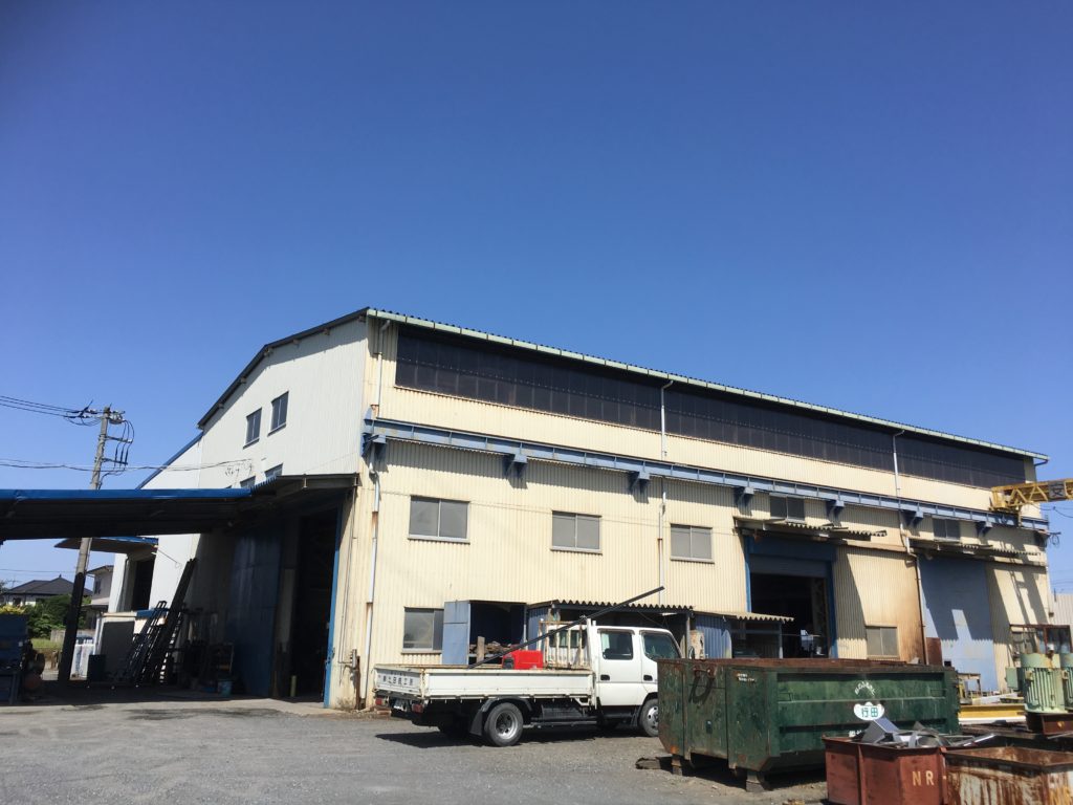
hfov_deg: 61.7
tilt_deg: +13.1
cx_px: 536
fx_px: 899
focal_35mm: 29
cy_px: 402
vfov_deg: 48.2
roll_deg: -1.3
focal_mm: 4.15
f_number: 2.2
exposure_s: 1/2404
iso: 25
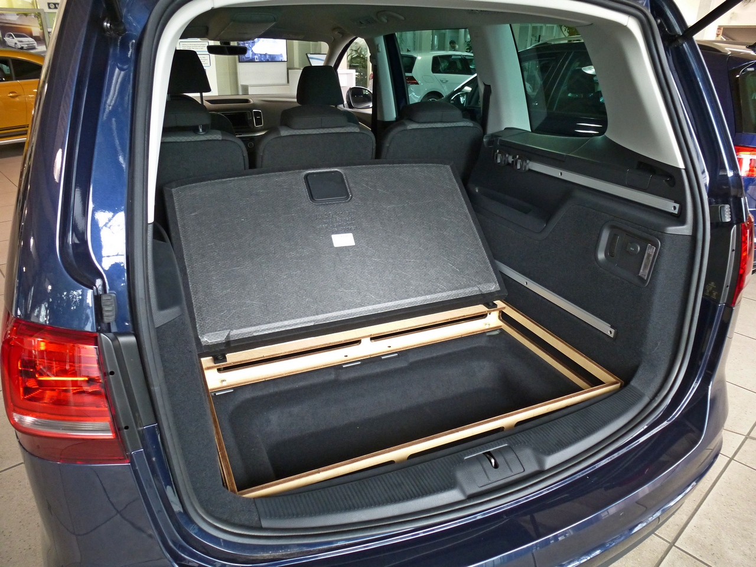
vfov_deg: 56.8
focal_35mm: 24
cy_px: 284
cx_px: 378
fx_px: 524
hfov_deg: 71.6
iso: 400
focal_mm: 4.3
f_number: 3.3
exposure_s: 1/25
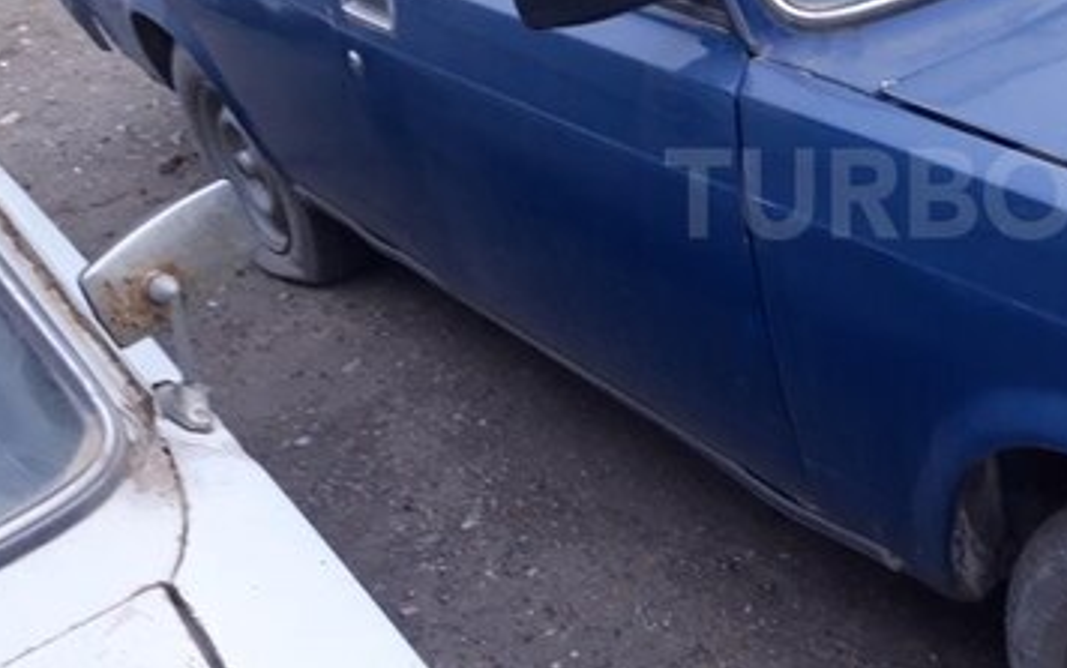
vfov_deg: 24.3
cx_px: 971
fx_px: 1542
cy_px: 193
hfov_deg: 35.8
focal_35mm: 53
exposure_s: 1/307
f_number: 1.9
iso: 40
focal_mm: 3.6
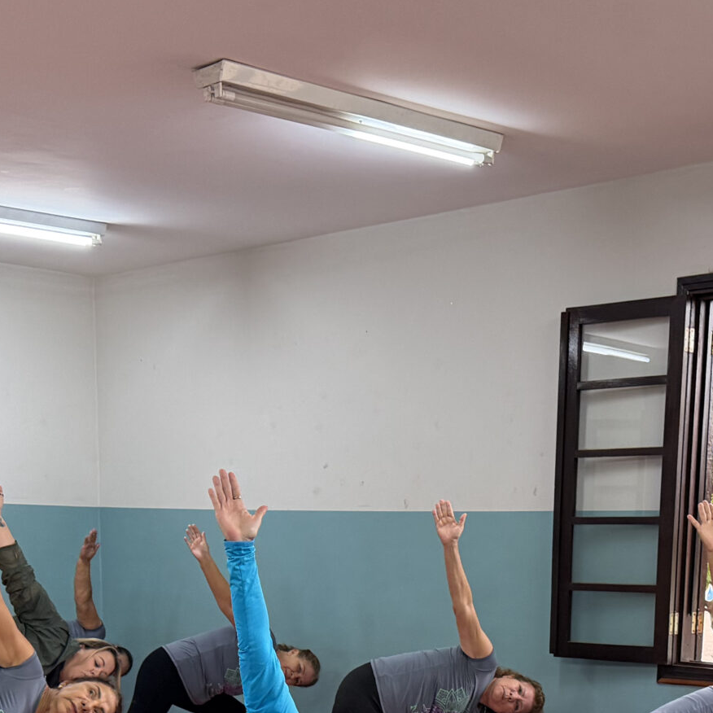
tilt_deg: -9.3
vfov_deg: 25.8
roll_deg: -0.7
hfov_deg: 27.7
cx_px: 411
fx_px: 1445
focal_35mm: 62
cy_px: 767
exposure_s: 1/120
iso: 400
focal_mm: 6.76
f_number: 1.78
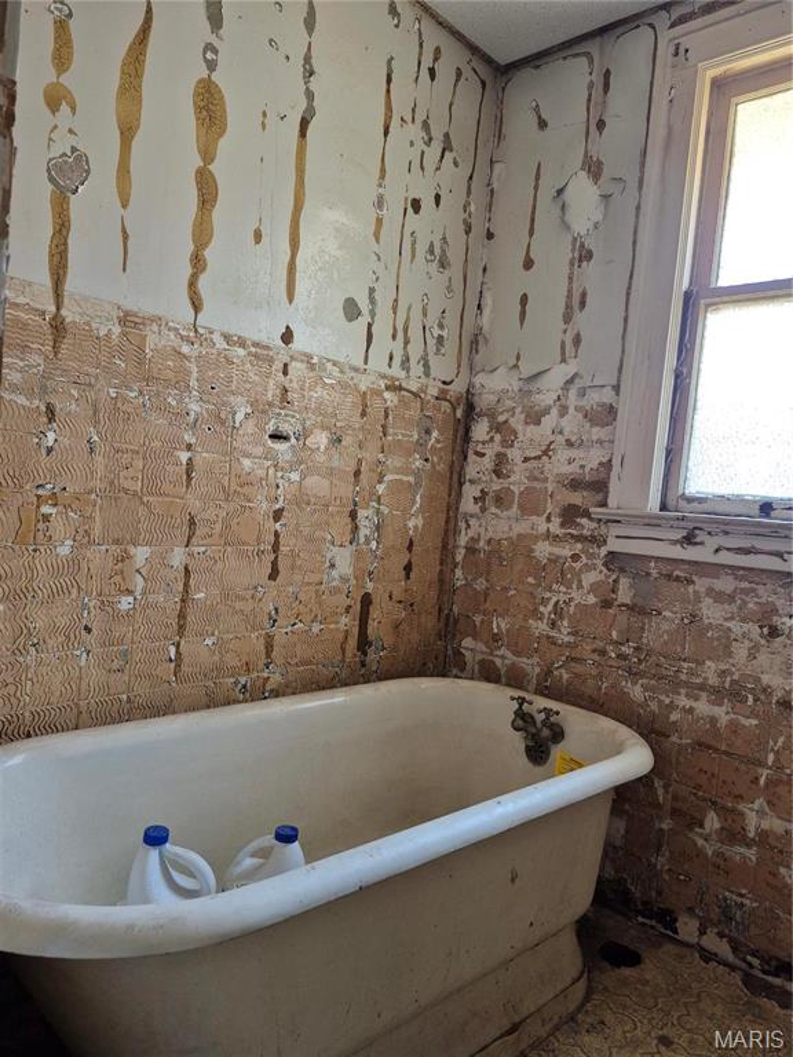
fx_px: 703
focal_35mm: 23
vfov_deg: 73.9
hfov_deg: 58.9
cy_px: 528
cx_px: 396
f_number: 1.8
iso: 400
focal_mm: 5.4
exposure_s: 1/120
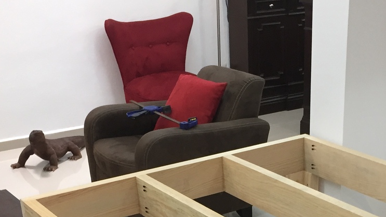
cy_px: 287
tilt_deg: -28.7
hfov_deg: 30.8
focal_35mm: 68
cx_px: 258
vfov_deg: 16.7
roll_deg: +0.2
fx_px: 696
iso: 80
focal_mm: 4.15
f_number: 2.2
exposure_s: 1/30
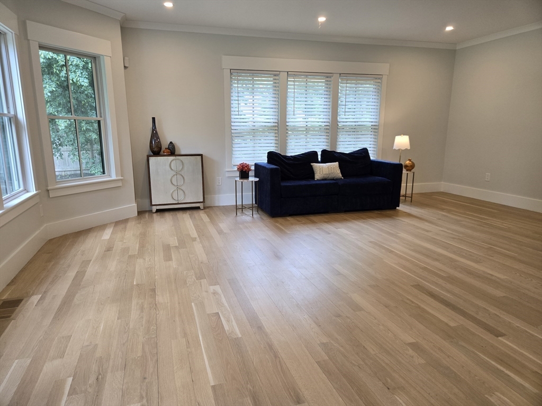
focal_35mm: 23
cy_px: 203
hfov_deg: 73.9
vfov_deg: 58.9
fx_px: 360
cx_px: 271
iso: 100
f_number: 1.8
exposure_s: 1/120
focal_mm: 5.4
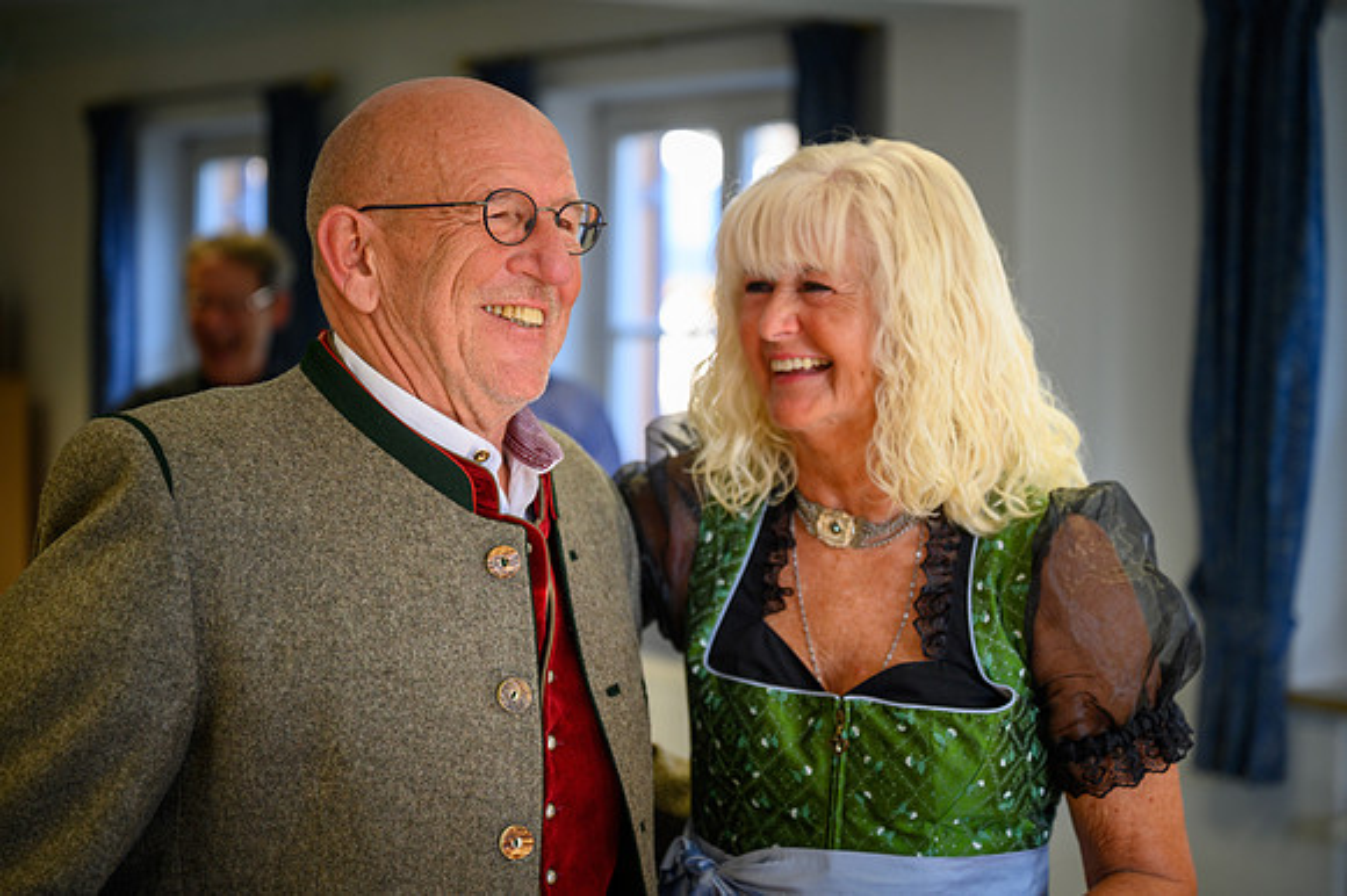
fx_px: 2618
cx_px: 674
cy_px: 448
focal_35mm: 70
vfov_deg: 19.4
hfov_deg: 28.9
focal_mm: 70
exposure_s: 1/200
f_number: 2.8
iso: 400
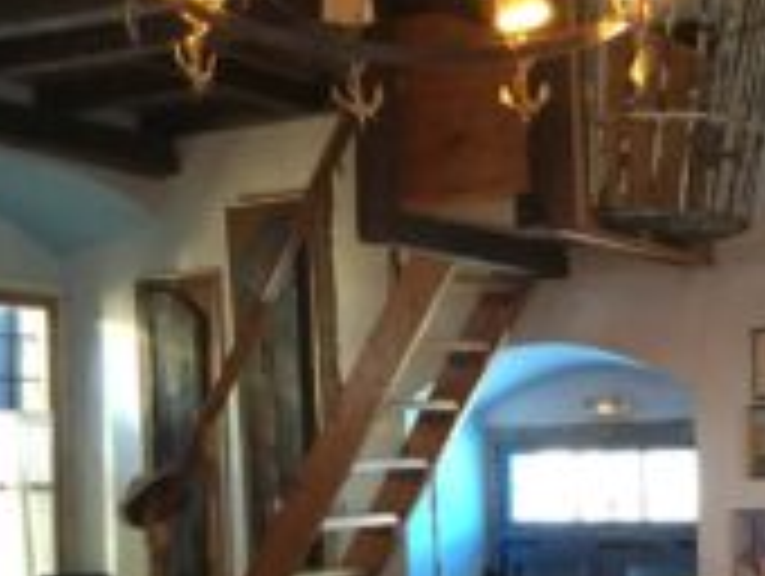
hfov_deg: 27.3
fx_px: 1527
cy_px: 544
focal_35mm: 69
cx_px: 659
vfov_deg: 20.8
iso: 250
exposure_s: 1/17
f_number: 2.4
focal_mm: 3.3
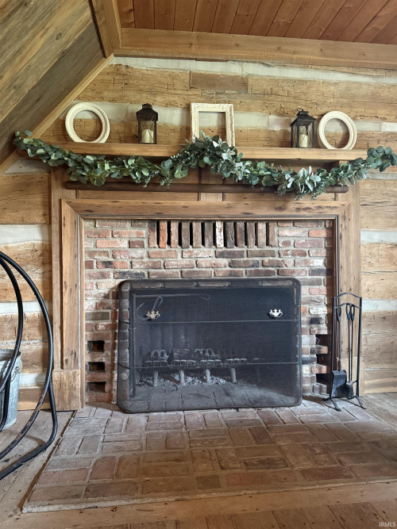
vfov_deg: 71.6
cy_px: 264
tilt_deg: +0.5
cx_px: 198
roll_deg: -0.5
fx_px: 367
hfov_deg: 56.8
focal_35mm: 24
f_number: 1.78
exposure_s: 1/30
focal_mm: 6.76
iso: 800
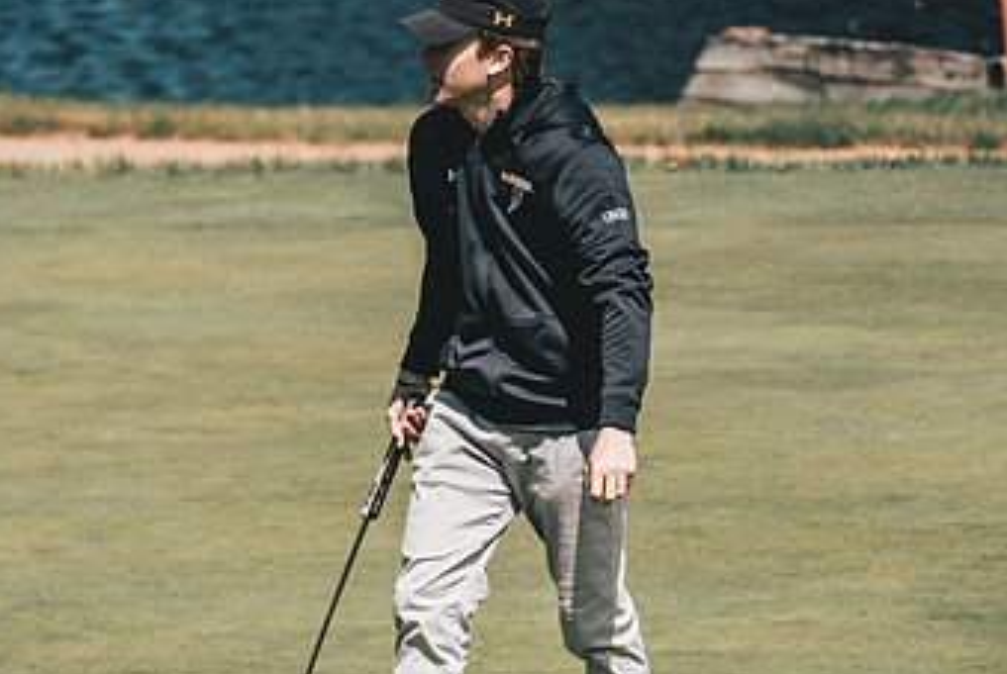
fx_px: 13108
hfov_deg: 4.4
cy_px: 411
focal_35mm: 468
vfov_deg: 2.9
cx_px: 446
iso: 640
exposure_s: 1/3200
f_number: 6.3
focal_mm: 264
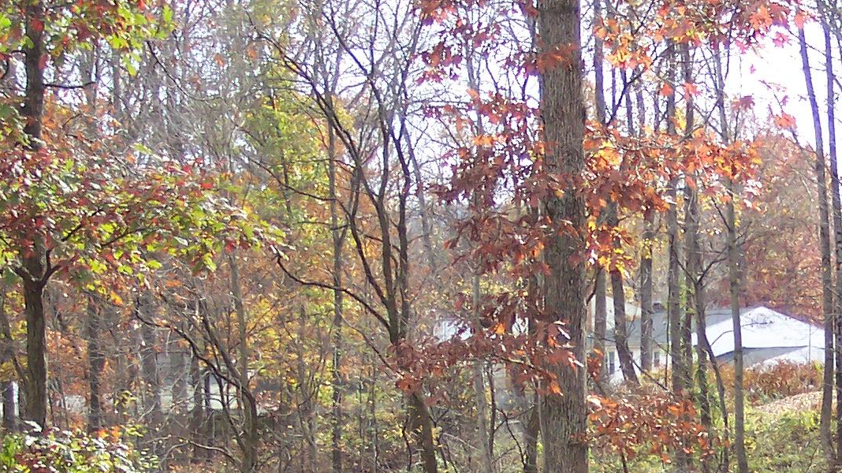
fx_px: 2232
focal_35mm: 100
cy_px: 521
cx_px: 838
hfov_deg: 20.7
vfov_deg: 11.9
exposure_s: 1/350
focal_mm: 8
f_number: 2.8
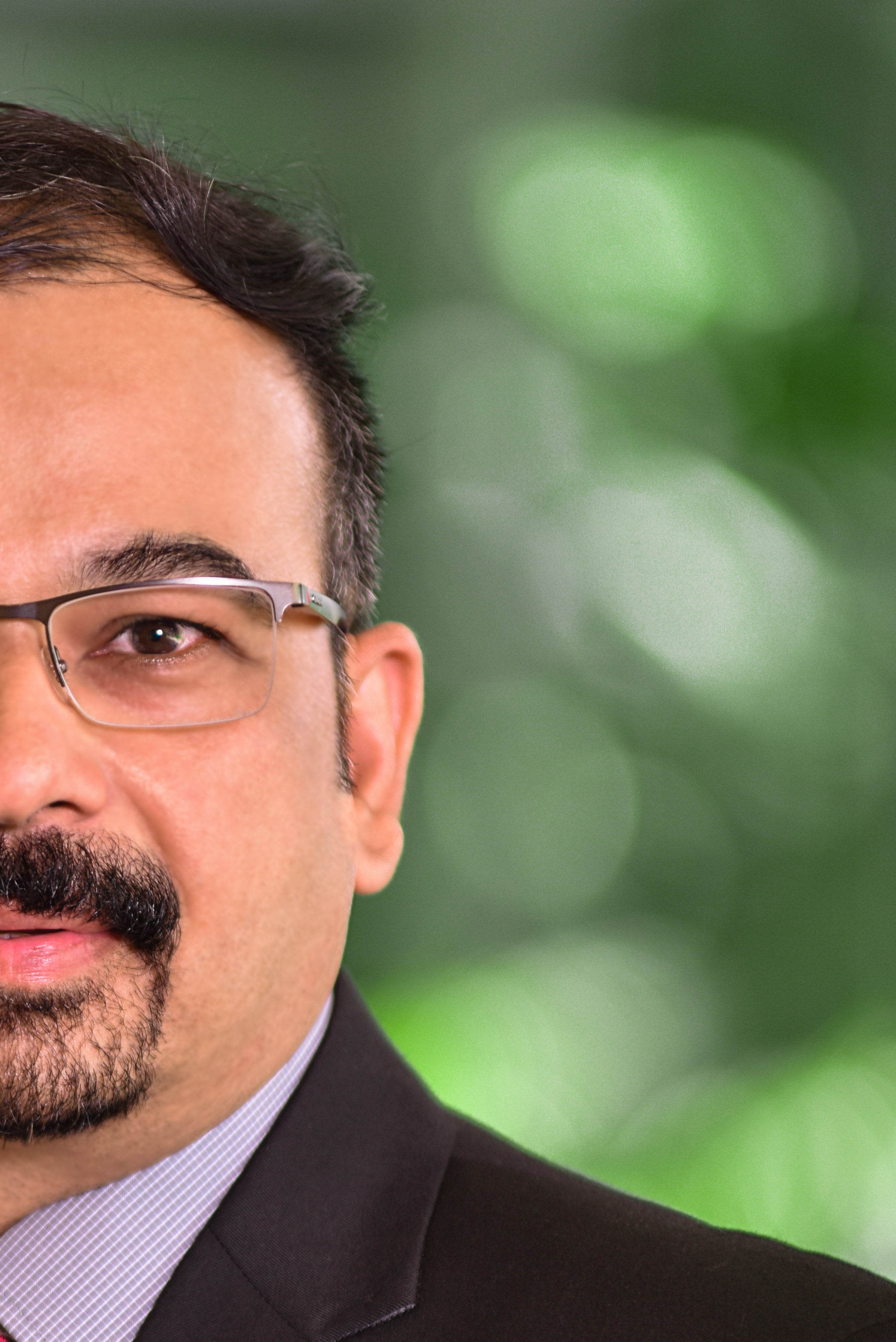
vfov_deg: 5.4
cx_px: 26
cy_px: 1088
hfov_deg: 3.6
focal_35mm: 383
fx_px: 14285
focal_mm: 185
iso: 200
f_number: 2.8
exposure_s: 1/250
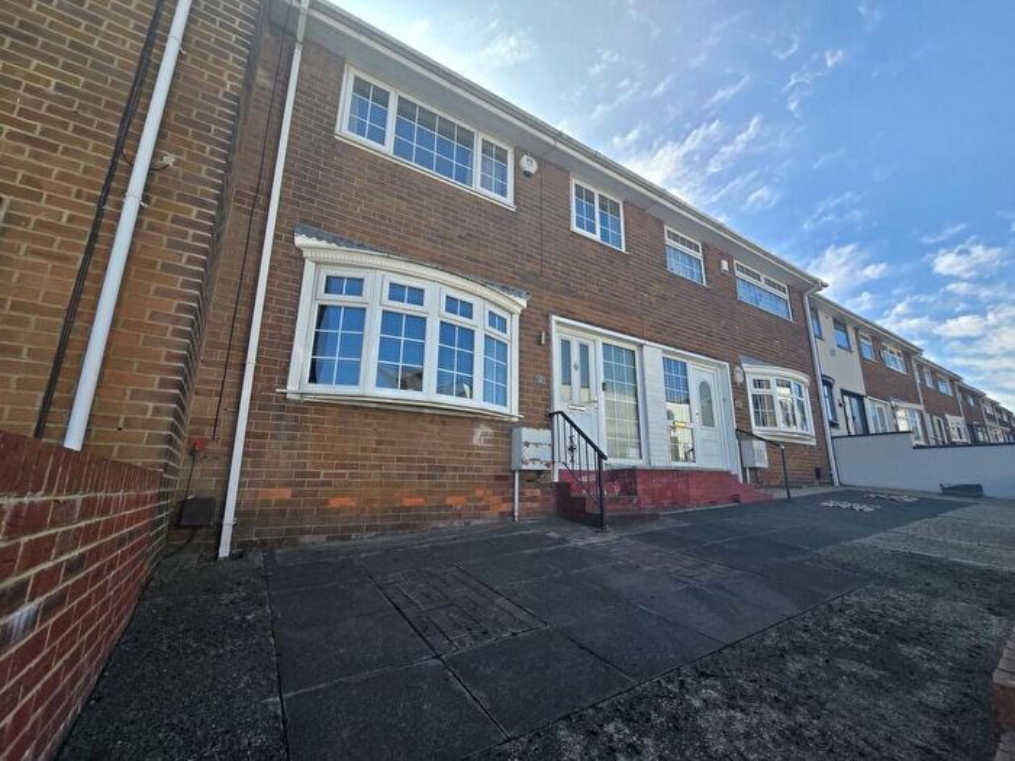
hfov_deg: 106.2
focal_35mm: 13
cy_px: 380
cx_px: 508
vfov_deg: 89.9
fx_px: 381
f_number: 2.2
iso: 50
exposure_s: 1/1354
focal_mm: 2.2
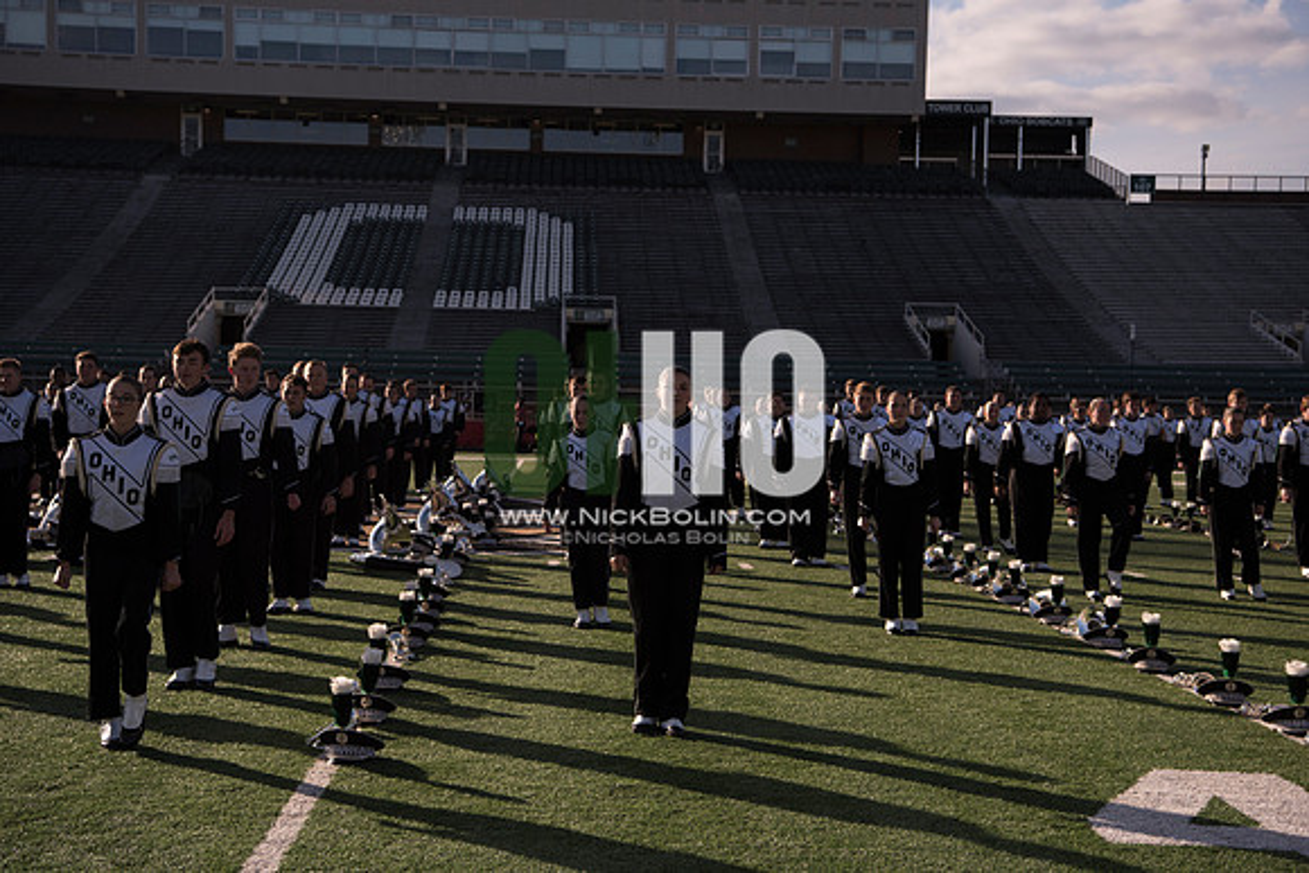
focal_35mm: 52
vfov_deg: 26.0
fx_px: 1891
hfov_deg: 38.2
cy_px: 436
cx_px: 654
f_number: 5
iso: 320
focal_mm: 52
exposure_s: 1/2500
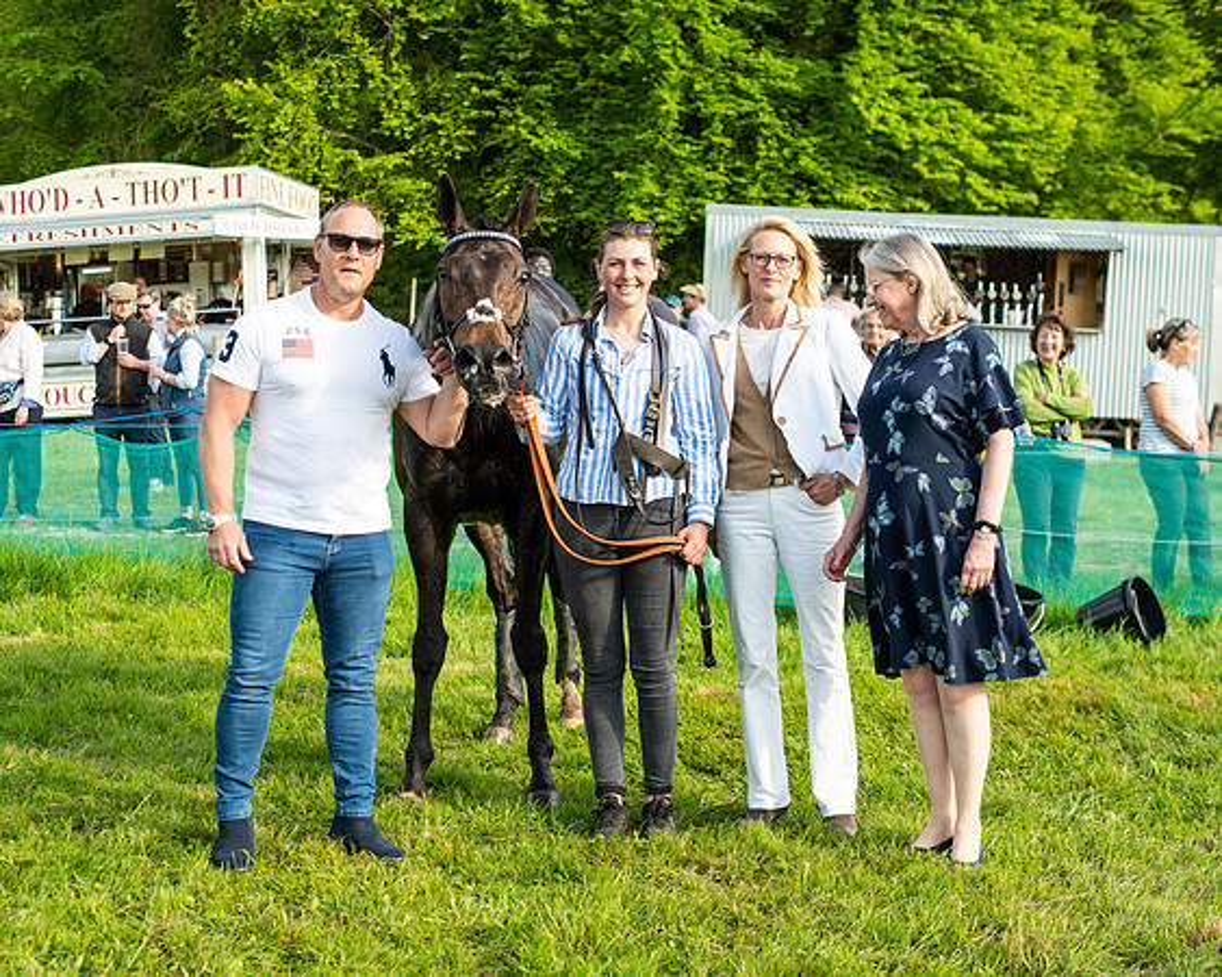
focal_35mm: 56
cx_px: 563
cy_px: 488
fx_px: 2038
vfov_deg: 26.9
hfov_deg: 33.4
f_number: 5
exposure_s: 1/500
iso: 200
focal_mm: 50
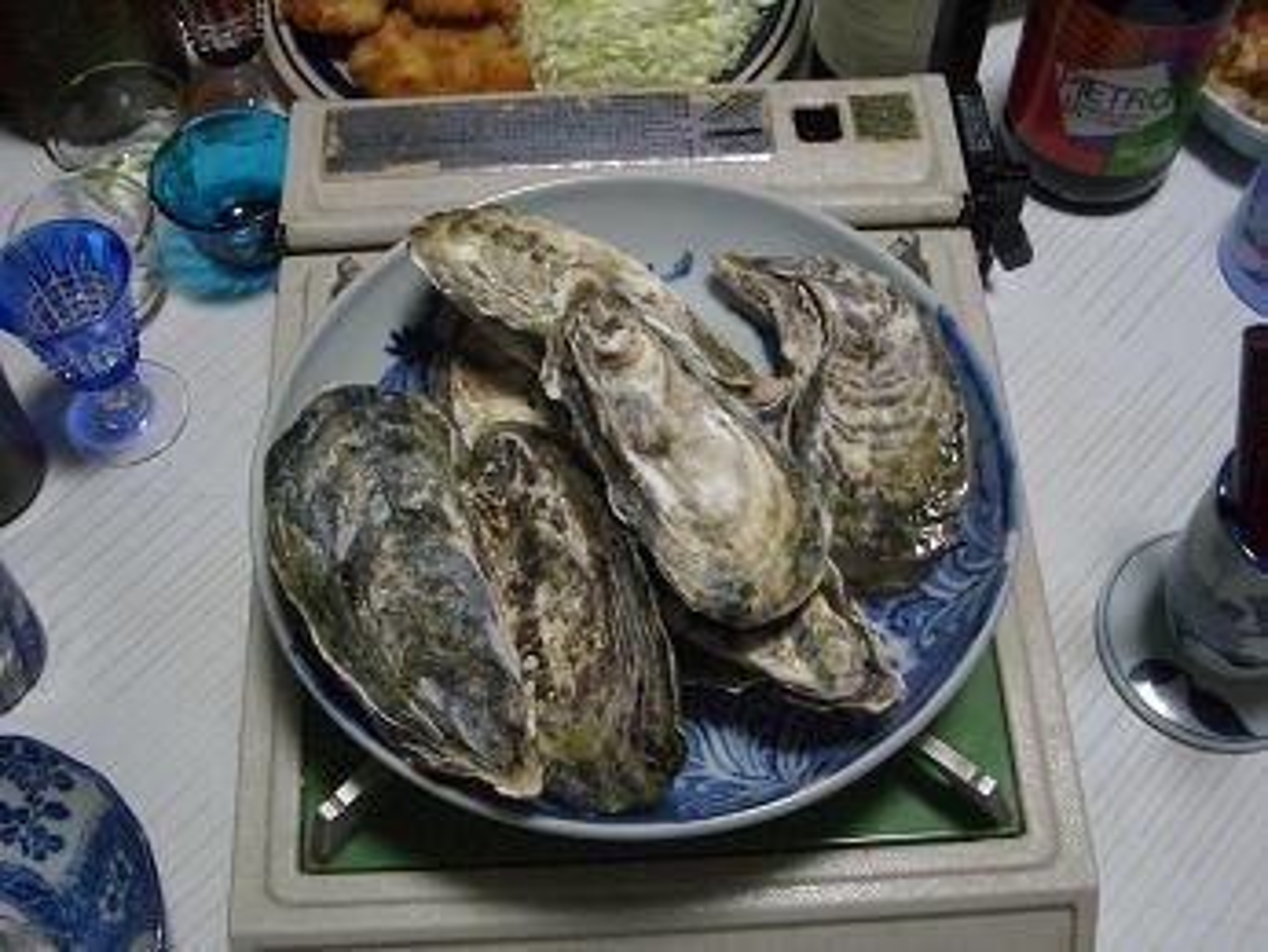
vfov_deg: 35.2
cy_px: 476
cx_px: 634
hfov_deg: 45.7
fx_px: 1503
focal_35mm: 41
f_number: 2.8
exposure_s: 1/80
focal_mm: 6.8
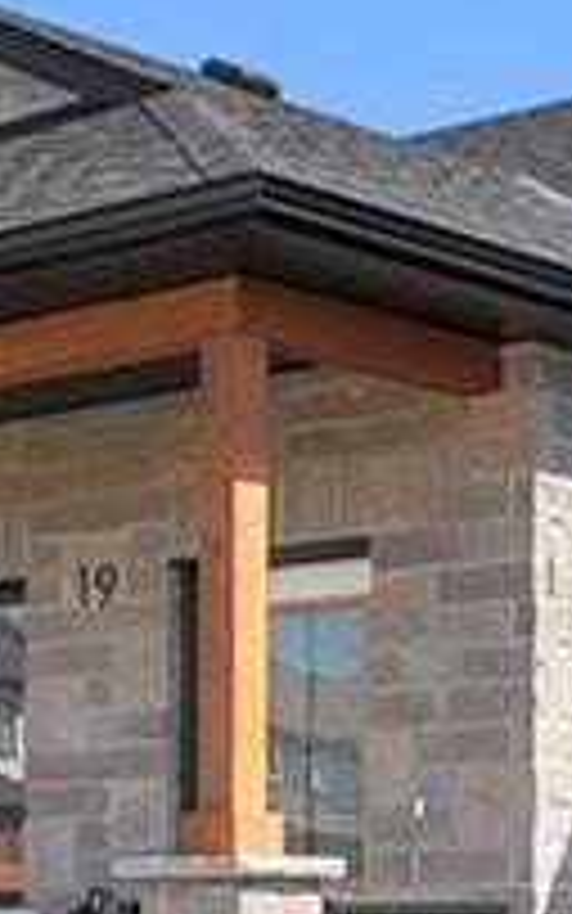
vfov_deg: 19.2
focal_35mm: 108
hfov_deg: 12.1
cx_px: 68
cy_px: 583
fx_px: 2692
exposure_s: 1/320
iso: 250
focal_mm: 14.1
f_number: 9
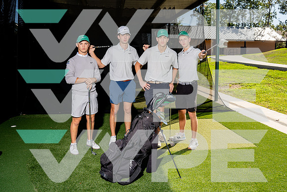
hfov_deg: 61.2
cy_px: 77
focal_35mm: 30
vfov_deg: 42.9
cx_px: 144
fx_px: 243
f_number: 5.6
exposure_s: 1/250
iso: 100
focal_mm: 25
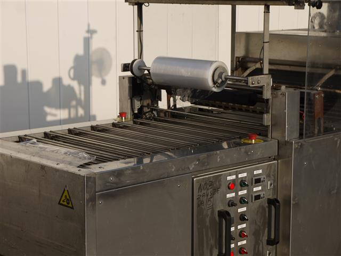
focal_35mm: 84
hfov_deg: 23.3
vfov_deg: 17.6
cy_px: 128
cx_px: 170
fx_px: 827
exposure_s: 1/320
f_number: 9
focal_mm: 42
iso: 100
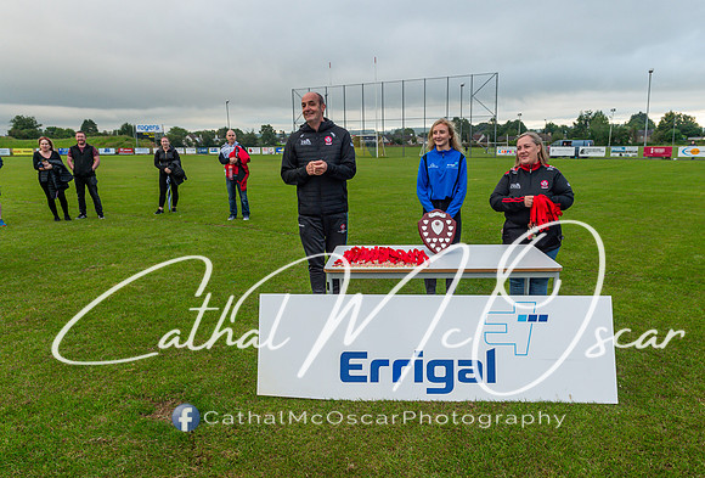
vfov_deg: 47.2
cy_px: 269
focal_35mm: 28
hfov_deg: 65.4
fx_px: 545
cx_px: 407
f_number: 5
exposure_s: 1/100
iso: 500
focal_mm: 24
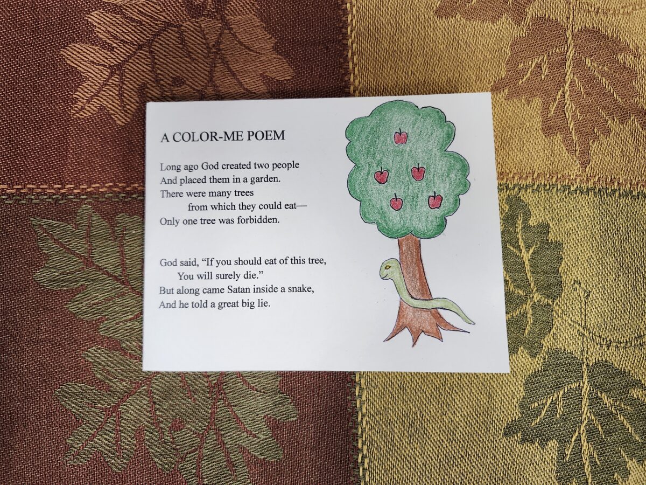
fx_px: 429
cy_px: 242
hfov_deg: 73.9
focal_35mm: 23
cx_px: 323
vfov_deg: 58.9
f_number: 1.8
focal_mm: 5.54
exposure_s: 1/120
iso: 200
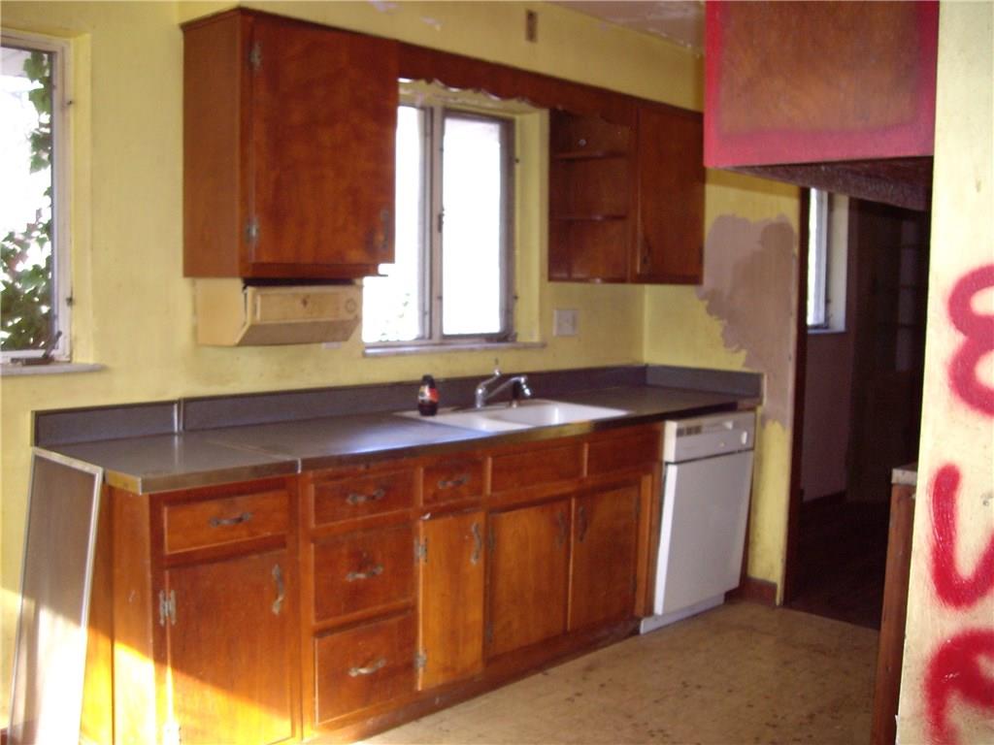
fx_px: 1091
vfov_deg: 37.7
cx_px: 497
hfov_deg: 49.0
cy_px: 372
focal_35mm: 38
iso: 200
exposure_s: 1/40
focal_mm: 6.2
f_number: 2.7
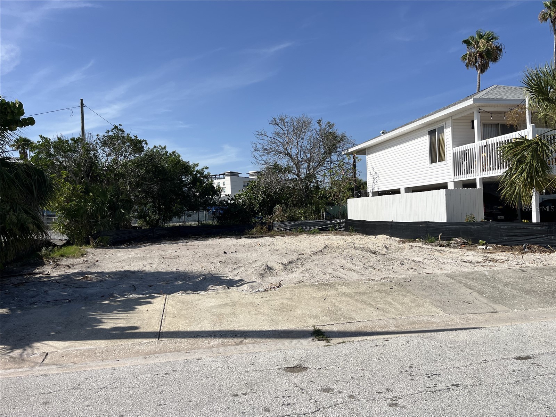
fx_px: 418
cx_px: 278
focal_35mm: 26
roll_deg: +1.8
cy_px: 208
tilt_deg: -0.1
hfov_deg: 67.3
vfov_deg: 53.1
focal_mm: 5.1
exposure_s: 1/6173
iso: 50
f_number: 1.6
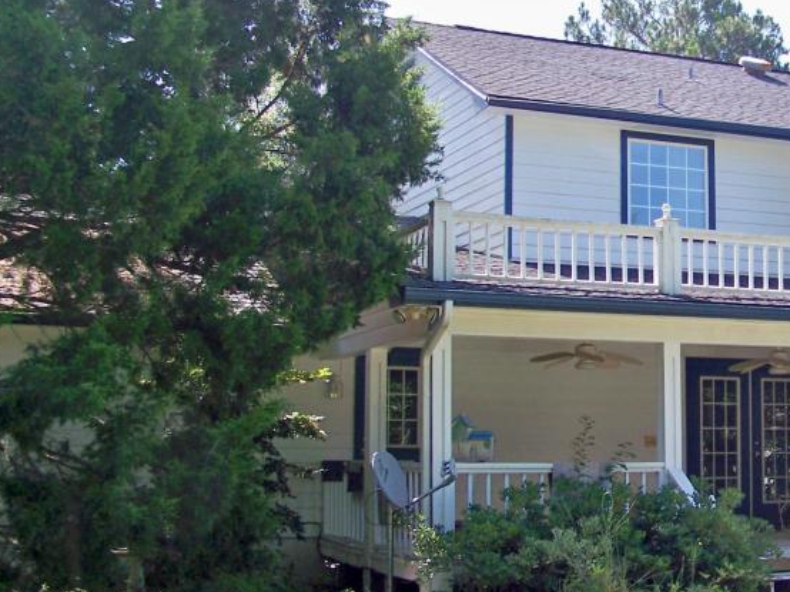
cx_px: 652
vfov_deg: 23.9
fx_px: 1392
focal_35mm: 61
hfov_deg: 30.8
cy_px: 223
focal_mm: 5.85
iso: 64
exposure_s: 1/320
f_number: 2.8
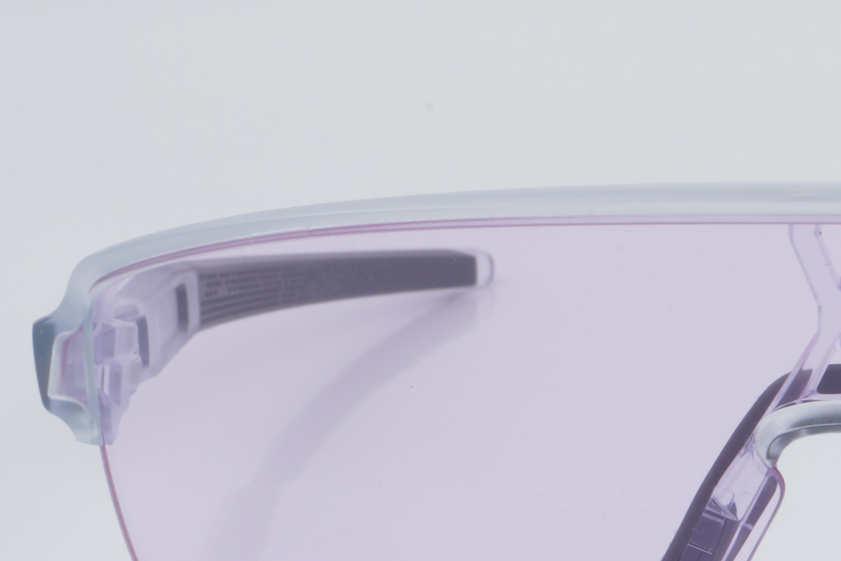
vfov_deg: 8.0
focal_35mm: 170
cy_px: 548
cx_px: 847
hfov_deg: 12.0
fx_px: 3972
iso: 100
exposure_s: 1/4
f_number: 32
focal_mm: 55
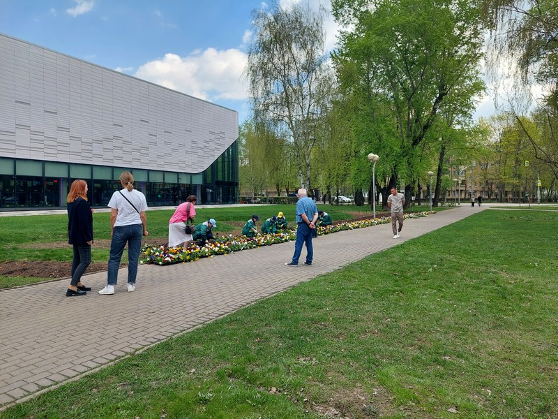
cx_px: 279
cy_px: 210
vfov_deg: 56.8
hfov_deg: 71.6
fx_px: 387
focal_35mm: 24
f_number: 1.8
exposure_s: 1/551
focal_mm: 5.23
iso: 40
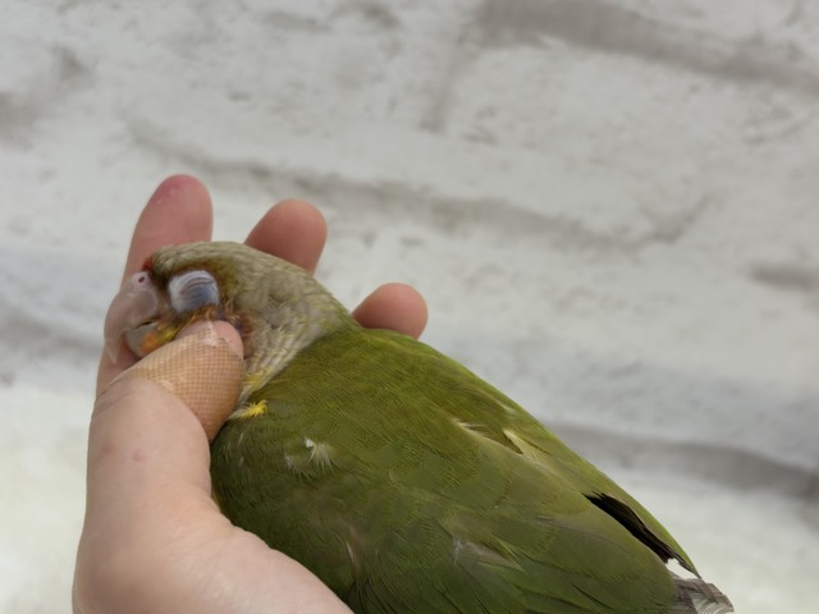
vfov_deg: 28.0
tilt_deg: -13.7
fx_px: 1230
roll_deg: -13.2
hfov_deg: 36.8
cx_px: 410
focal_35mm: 52
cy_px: 307
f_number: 1.6
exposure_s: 1/100
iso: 80
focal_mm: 5.96
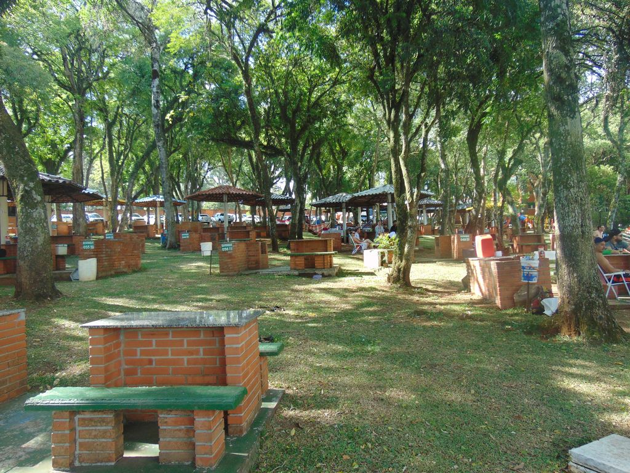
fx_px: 455
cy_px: 236
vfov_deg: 54.9
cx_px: 315
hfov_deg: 69.4
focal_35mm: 25
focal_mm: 4.5
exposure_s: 1/125
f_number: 3
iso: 80
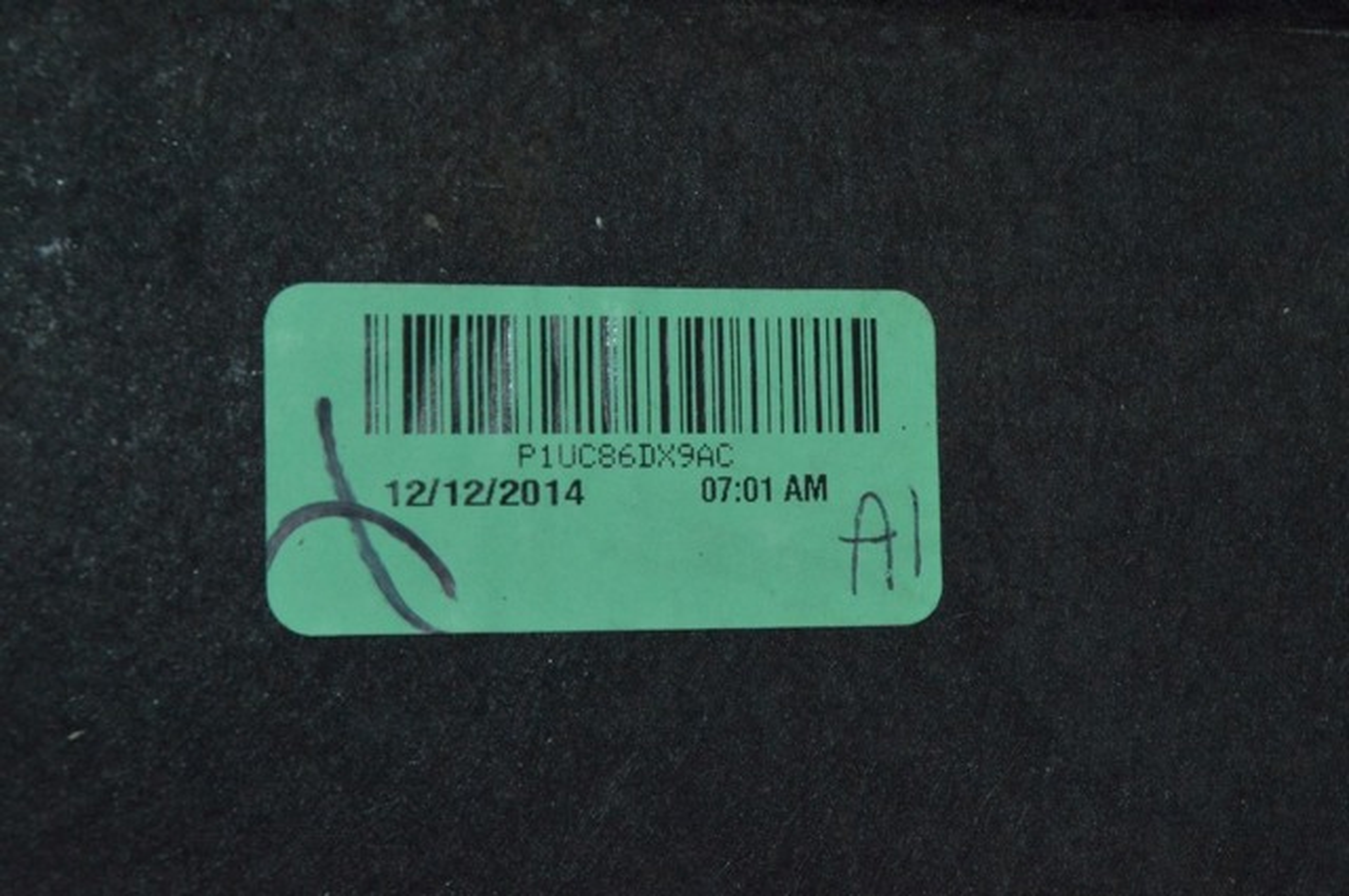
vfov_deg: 16.5
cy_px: 448
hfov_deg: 24.6
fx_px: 3088
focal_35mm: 82
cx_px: 674
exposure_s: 1/200
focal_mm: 55
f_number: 16
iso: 4000
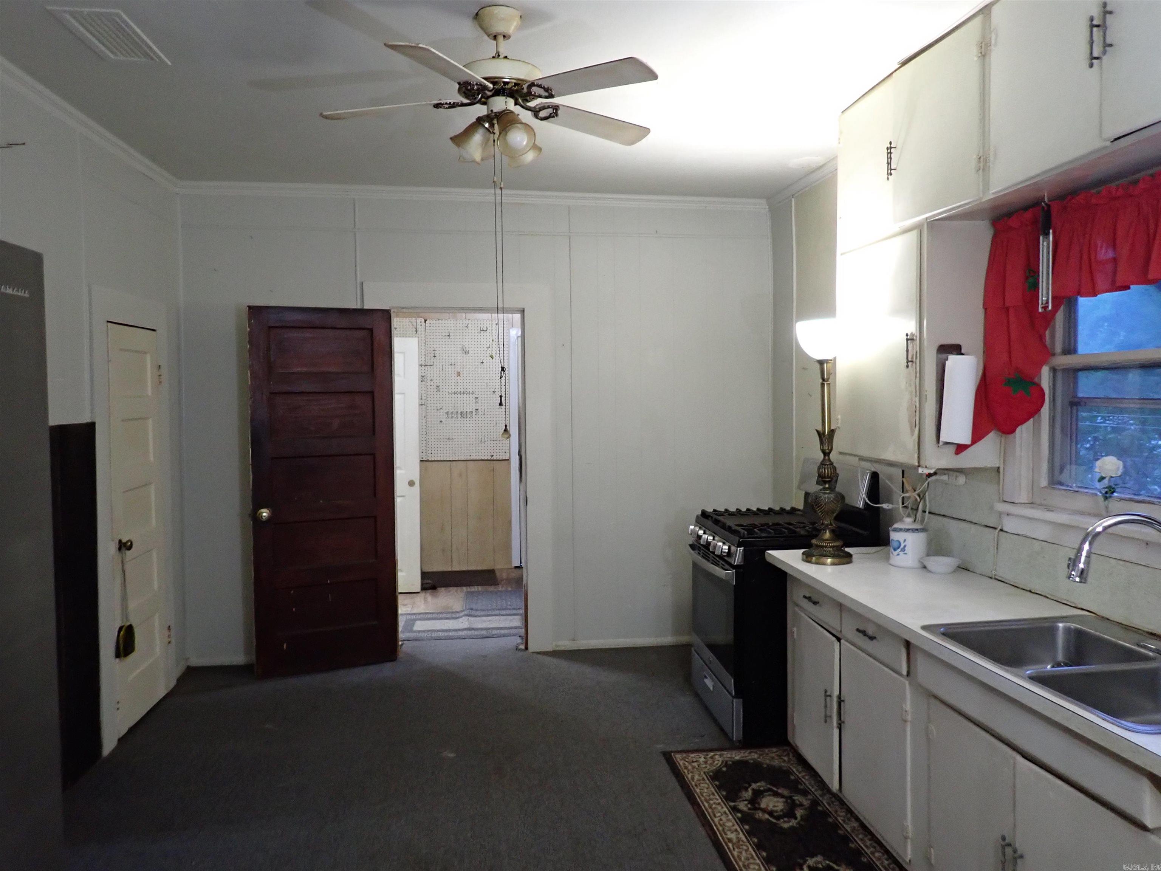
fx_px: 838
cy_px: 436
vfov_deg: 54.9
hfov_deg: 69.4
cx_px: 580
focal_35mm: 25
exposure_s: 1/30
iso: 400
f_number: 2
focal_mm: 4.5
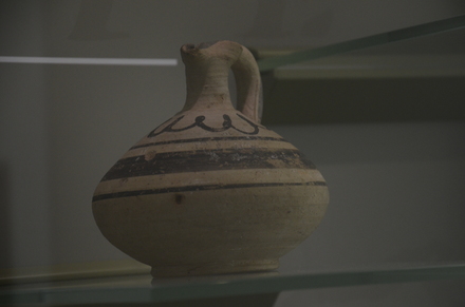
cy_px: 154
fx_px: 1933
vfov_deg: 9.1
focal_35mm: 150
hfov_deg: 13.7
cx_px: 232
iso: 1000
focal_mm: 100
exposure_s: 1/50
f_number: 5.6
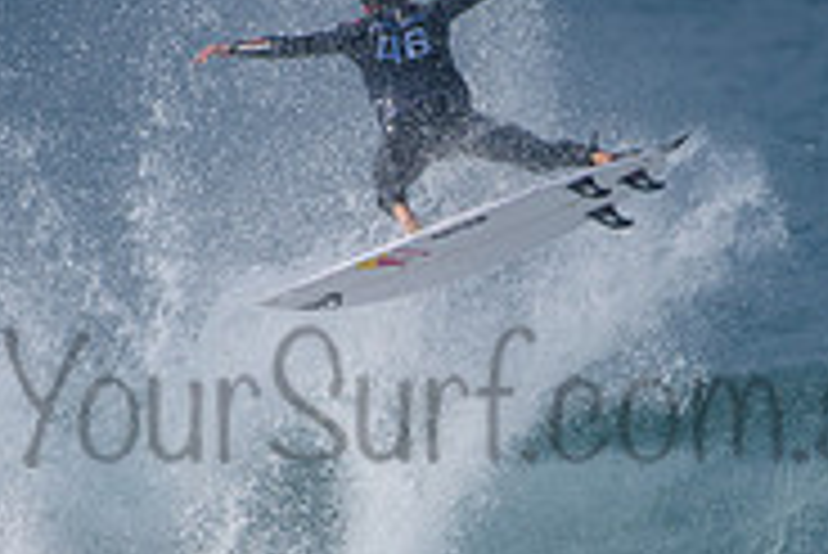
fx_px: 37403
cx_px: 468
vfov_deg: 0.8
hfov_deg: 1.3
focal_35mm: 1625
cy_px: 358
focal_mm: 500
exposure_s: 1/2000
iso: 200
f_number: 5.6
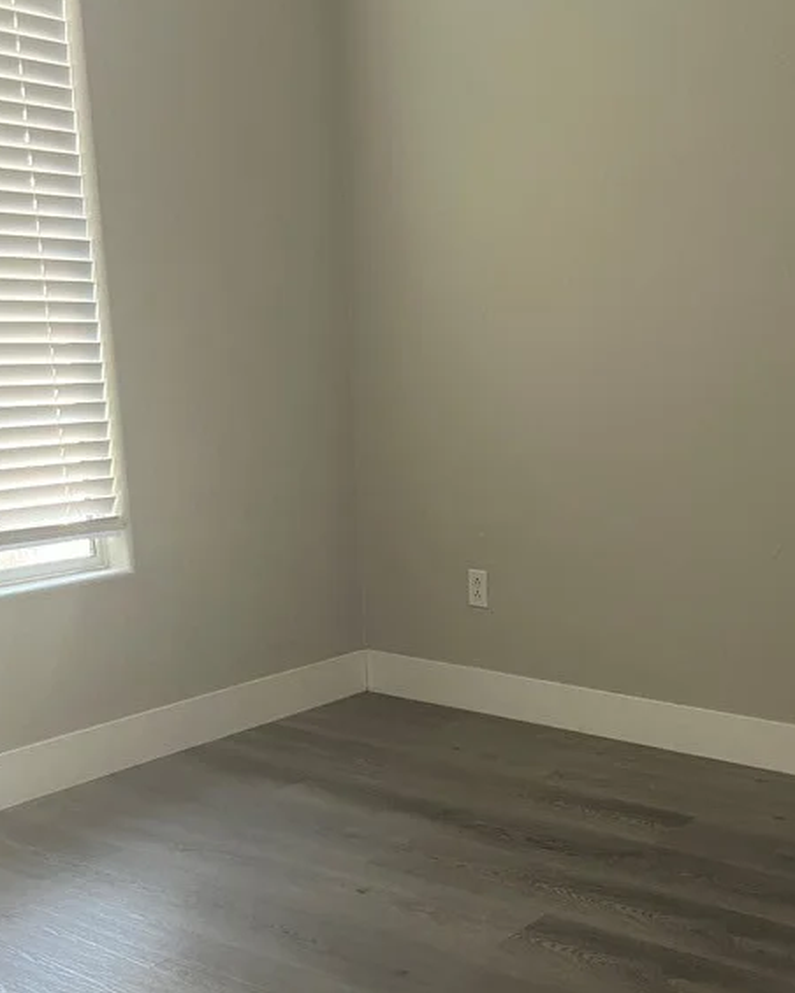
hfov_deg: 32.1
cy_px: 742
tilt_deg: -18.0
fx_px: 1353
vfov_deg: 39.3
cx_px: 607
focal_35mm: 46
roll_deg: -0.8
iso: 200
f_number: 1.5
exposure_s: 1/60
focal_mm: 5.7
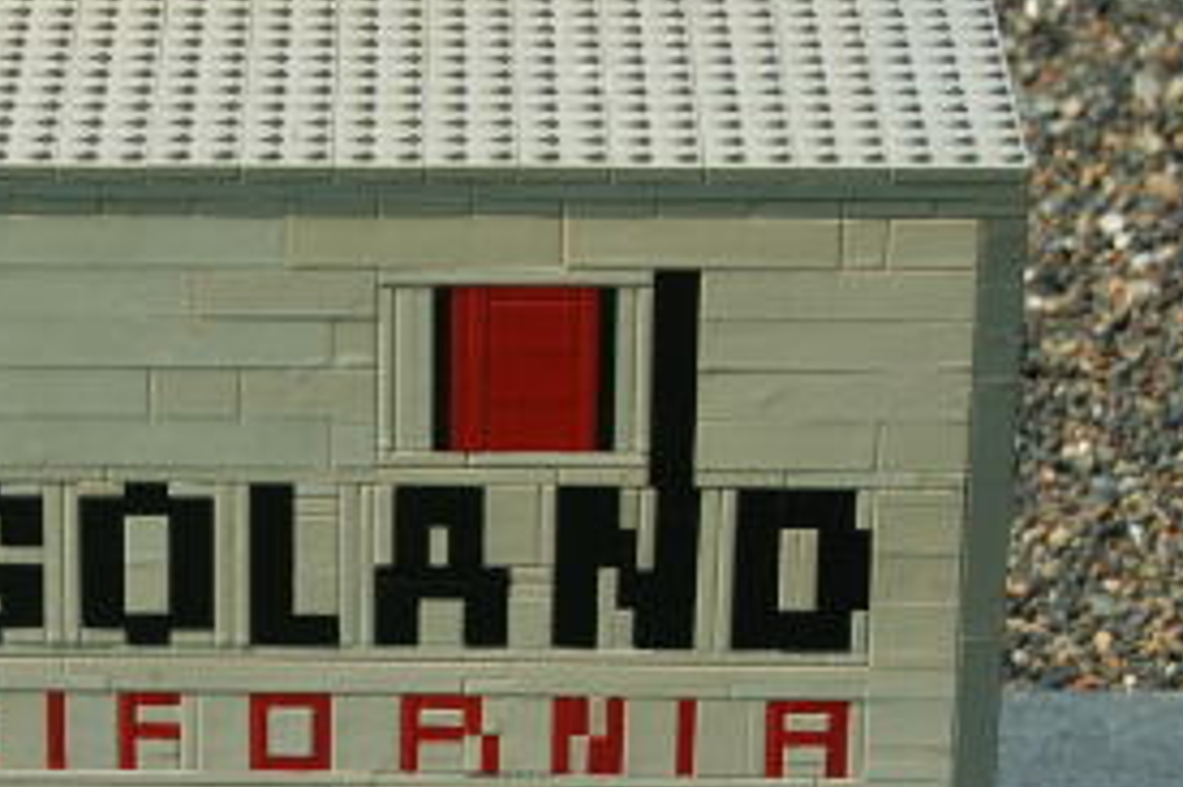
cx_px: 9
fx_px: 6311
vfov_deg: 7.1
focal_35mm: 192
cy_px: 688
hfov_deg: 10.6
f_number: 7.1
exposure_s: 1/200
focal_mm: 55
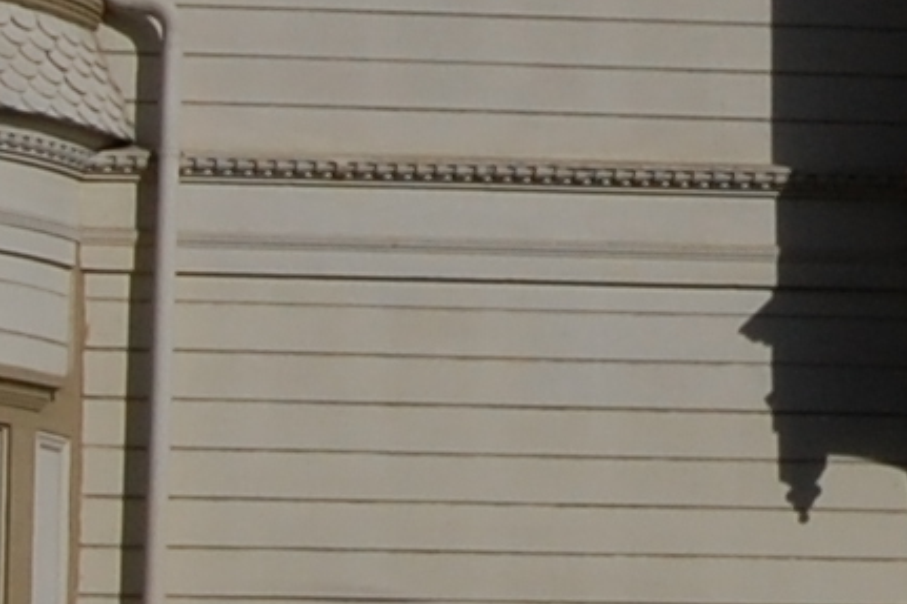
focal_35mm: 251
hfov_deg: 8.1
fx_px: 6321
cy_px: -267
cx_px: 1168
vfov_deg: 5.4
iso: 200
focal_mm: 24
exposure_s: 1/400
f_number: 16
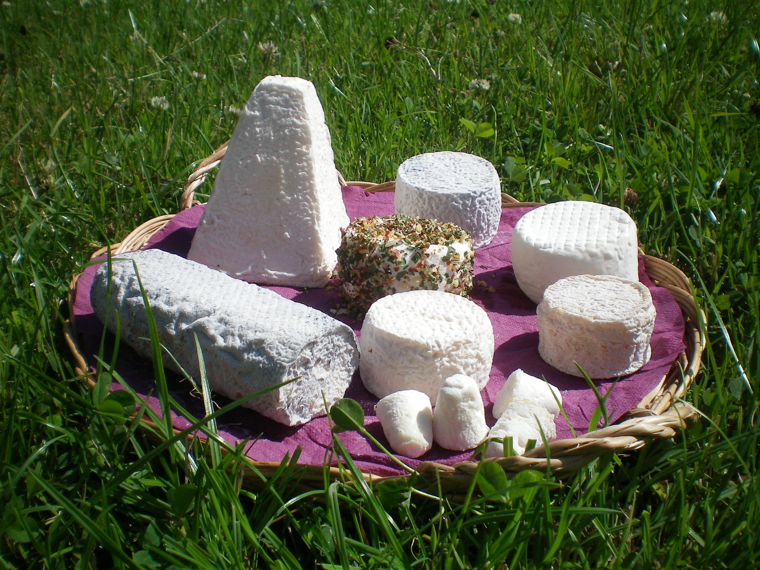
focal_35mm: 38
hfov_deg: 49.0
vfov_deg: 37.7
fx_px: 834
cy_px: 285
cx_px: 380
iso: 64
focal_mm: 6.3
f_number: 4.6
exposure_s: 1/800
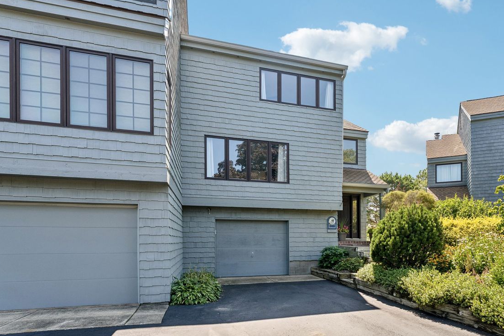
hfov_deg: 85.7
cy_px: 158
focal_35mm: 19
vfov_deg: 64.5
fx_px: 266
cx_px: 306
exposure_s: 1/200
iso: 200
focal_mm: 14
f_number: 8
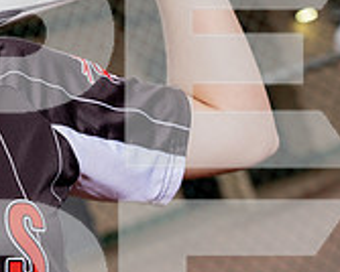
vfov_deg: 9.3
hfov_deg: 11.2
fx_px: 1672
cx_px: -159
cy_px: 62
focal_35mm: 166
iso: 100
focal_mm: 51
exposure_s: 1/250
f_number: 4.5
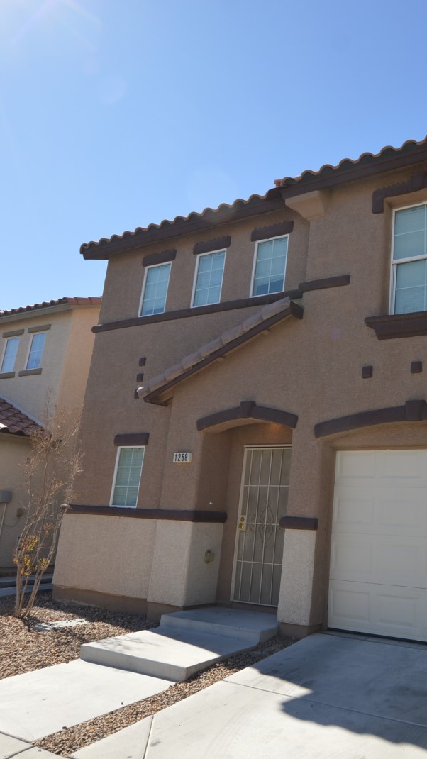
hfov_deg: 39.9
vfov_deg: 69.1
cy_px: 378
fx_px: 551
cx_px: 367
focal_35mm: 27
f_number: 8
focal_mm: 11.5
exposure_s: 1/200
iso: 100
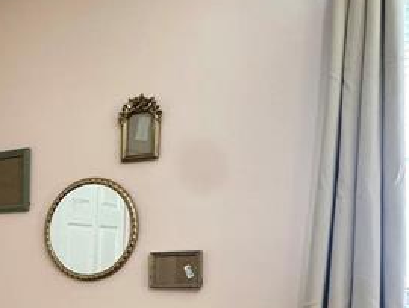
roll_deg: -0.7
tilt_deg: -5.2
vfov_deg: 25.9
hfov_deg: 30.7
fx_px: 627
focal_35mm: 53
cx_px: -80
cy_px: 323
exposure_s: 1/60
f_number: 2.2
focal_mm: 2.22
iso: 250
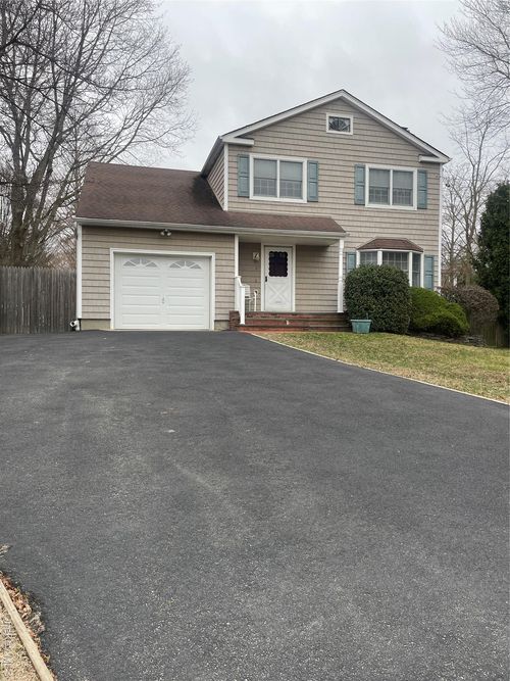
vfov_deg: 67.3
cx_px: 255
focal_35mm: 26
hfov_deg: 53.0
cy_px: 340
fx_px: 511
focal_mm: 4.2
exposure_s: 1/254
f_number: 1.6
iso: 32
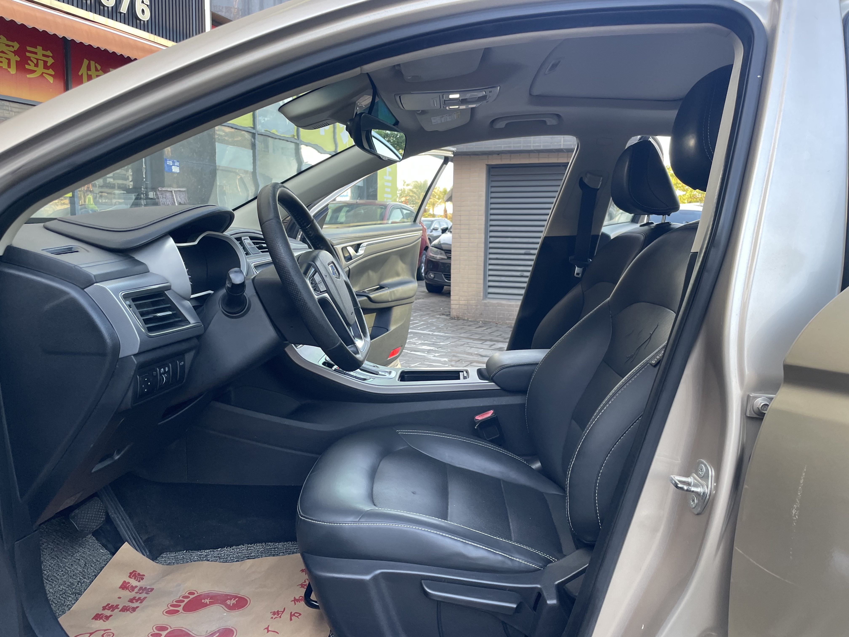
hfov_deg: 67.3
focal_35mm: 26
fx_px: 638
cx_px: 424
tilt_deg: -5.9
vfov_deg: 53.1
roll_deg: -1.4
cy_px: 318
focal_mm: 4.2
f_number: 1.6
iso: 80
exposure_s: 1/121
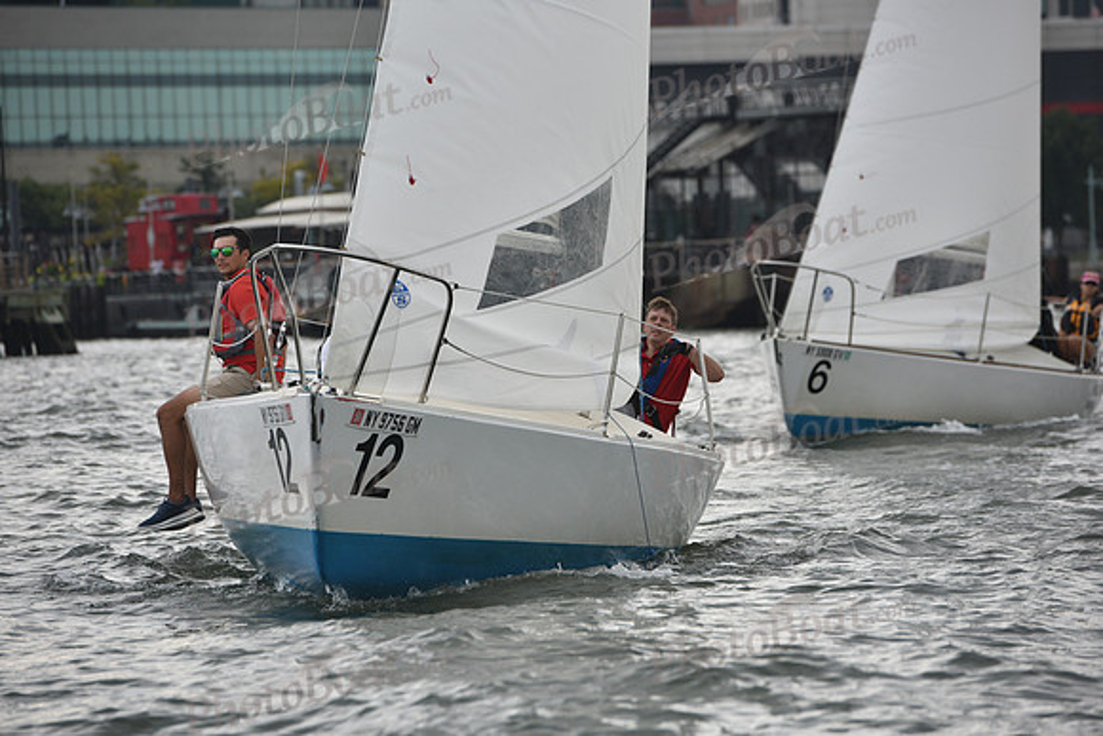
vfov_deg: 7.0
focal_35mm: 195
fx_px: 5976
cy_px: 368
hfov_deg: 10.5
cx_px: 552
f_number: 5.6
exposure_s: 1/1250
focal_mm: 195
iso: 320
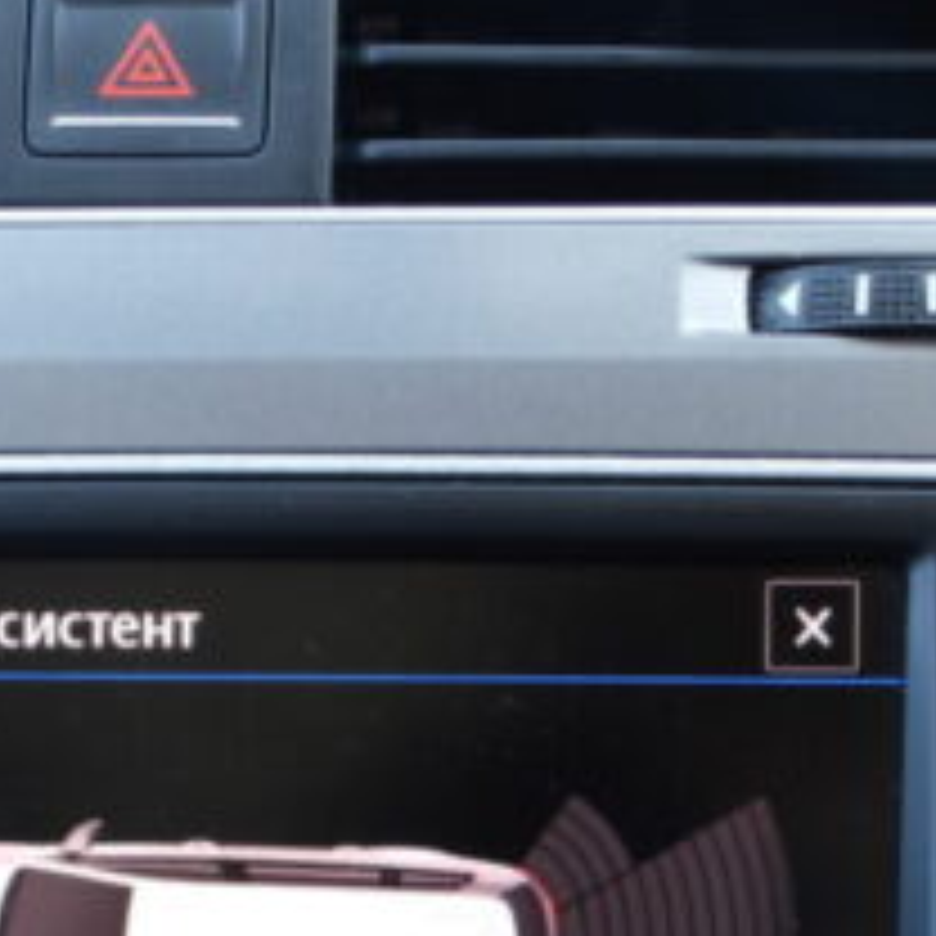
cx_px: 279
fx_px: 3518
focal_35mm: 115
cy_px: 963
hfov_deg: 15.1
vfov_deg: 14.9
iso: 100
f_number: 3.2
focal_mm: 6.8
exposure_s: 1/30
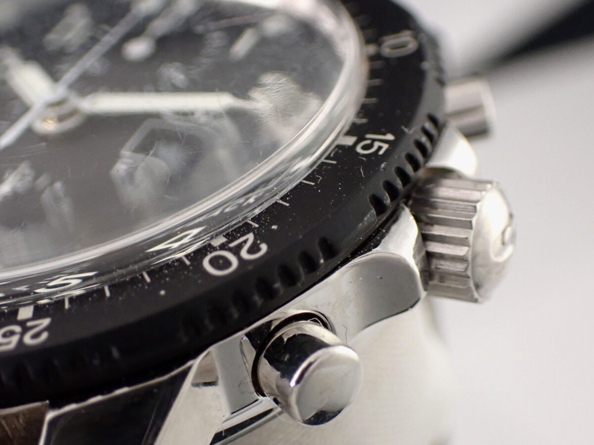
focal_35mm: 71
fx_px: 1218
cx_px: 297
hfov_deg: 27.4
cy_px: 222
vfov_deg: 20.7
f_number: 3.9
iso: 800
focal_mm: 12.73
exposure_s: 1/100
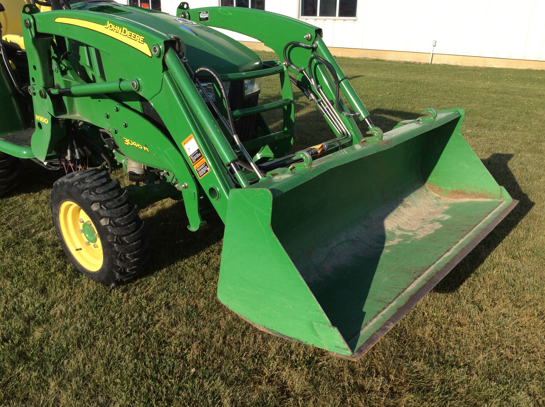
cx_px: 272
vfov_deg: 44.1
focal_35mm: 32
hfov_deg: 56.9
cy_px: 204
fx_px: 503
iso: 32
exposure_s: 1/1121
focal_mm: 3.3
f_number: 2.4
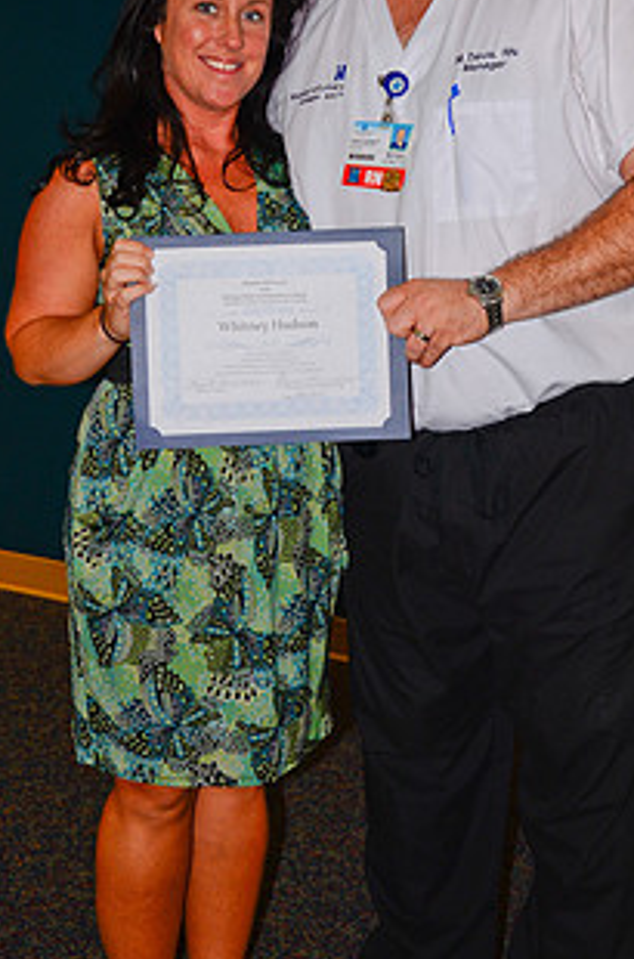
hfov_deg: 22.1
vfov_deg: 32.5
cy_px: 275
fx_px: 1620
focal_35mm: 61
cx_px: 331
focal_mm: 28
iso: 400
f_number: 5
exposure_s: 1/50
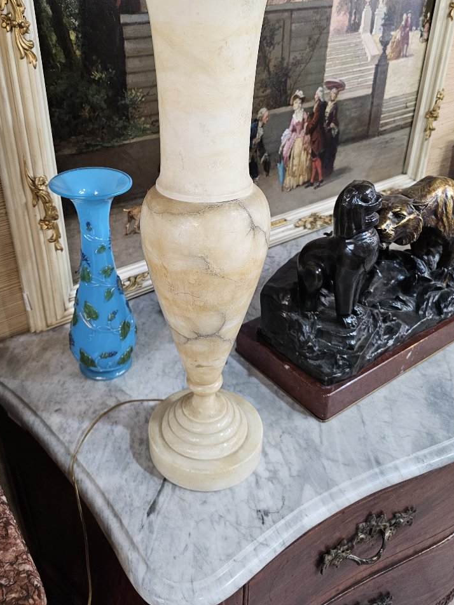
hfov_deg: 48.0
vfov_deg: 61.3
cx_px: 190
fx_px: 507
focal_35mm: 29
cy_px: 255
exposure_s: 1/100
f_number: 1.7
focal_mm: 6.3
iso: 400
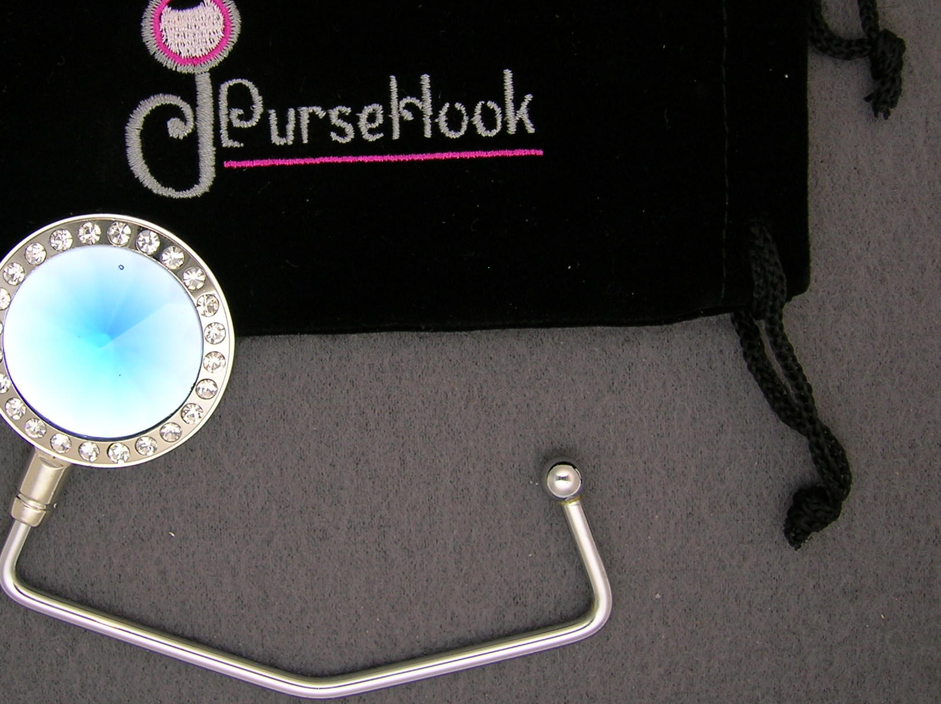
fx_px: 1304
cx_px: 372
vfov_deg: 30.1
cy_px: 252
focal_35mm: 48
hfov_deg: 39.5
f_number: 2.9
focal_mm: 5.7
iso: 50
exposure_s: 1/3.9
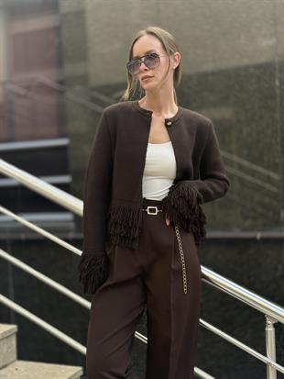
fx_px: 525
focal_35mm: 48
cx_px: 142
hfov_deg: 30.3
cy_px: 190
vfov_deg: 39.6
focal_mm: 6.86
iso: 80
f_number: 1.78
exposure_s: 1/672
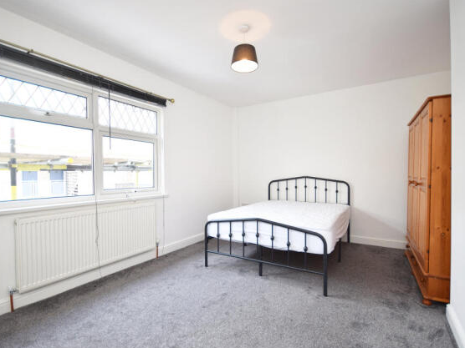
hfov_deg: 91.0
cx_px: 228
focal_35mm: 17
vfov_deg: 74.7
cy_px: 182
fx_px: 228
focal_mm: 10
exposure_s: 1/100
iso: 400
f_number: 5
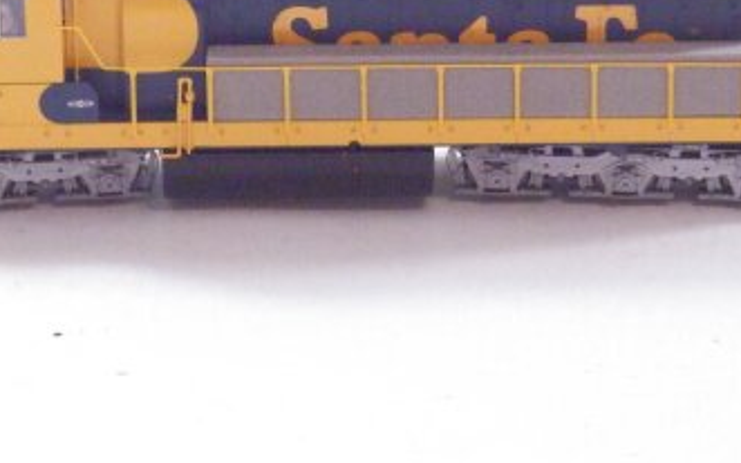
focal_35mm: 127
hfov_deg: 16.4
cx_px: 271
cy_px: -34
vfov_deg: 10.2
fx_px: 2565
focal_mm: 11.9
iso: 2000
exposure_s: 1/160
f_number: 4.4
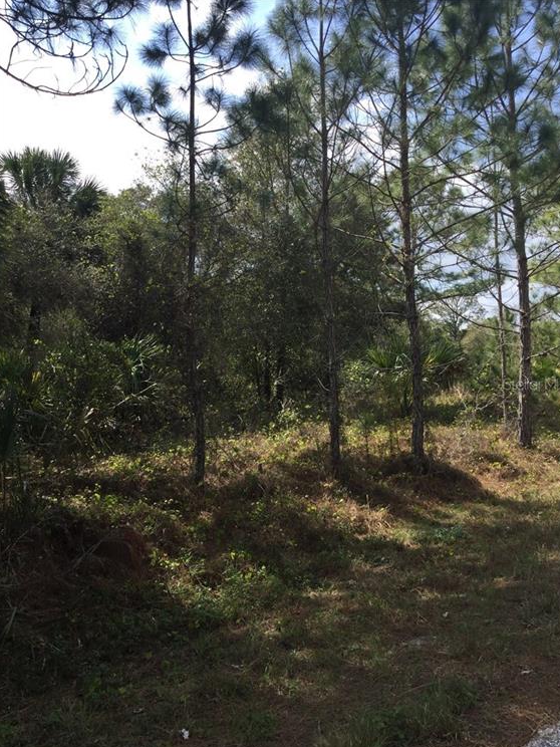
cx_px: 285
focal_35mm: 32
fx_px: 690
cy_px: 384
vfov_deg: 56.8
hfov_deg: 44.2
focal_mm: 3.3
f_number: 2.4
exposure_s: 1/696
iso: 25
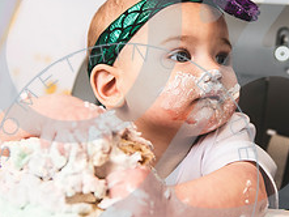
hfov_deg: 19.4
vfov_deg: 14.6
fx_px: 844
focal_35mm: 101
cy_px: 67
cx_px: 190
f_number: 2.8
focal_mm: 40
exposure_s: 1/160
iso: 250
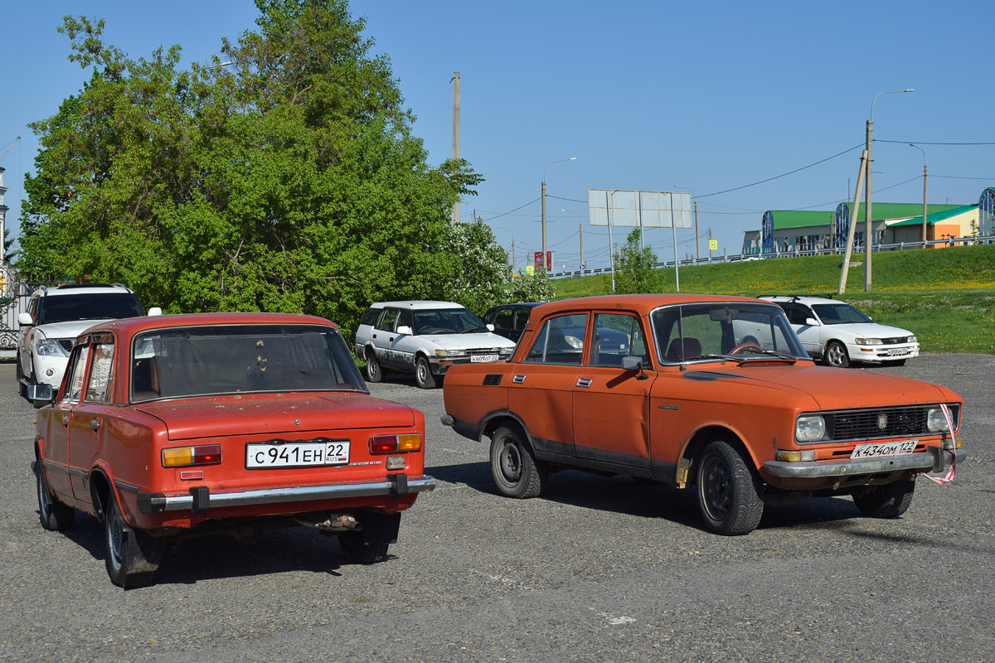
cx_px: 498
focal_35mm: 48
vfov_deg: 28.1
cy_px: 332
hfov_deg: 41.1
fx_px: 1327
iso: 200
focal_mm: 32
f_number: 7.1
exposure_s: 1/1250
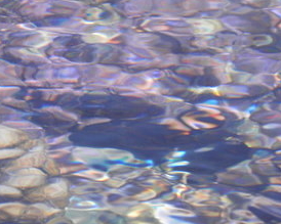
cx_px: -44
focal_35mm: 520
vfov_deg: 3.0
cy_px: 78
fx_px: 4323
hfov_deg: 3.7
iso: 64
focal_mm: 40.64
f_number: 5.6
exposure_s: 1/320
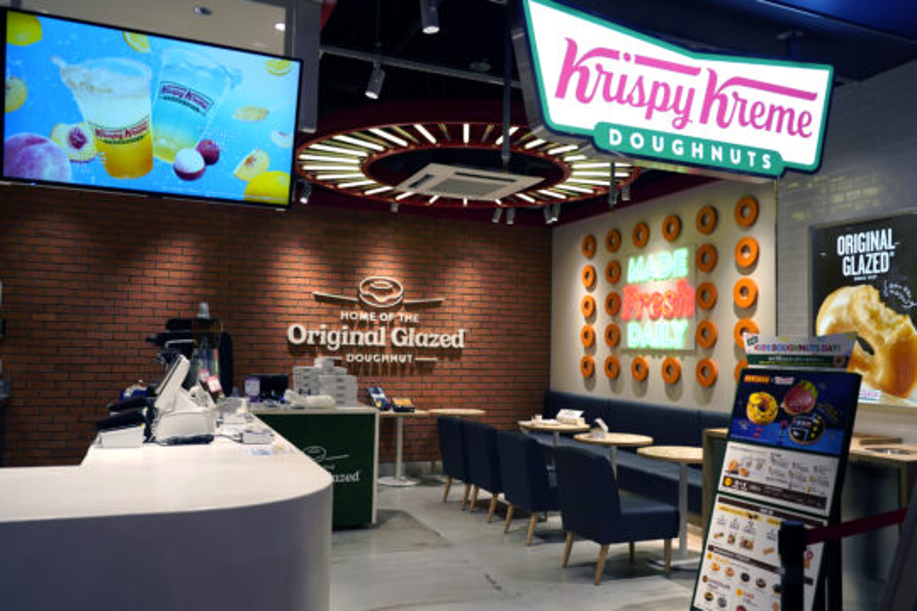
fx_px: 713
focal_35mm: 28
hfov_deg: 65.5
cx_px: 458
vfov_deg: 46.4
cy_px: 306
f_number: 4
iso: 250
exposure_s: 1/160
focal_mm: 28
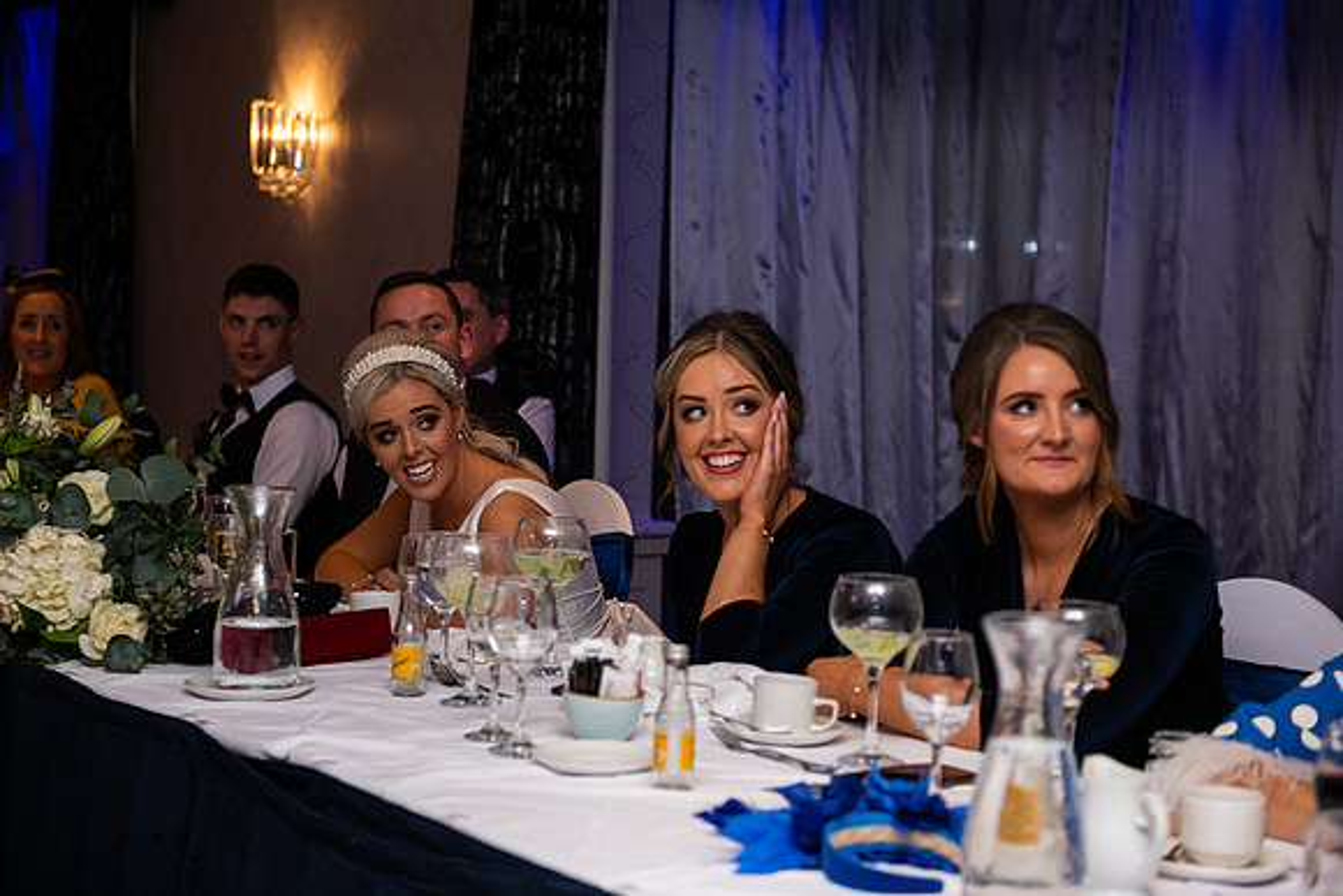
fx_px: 2612
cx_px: 672
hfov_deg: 28.8
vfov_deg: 19.5
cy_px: 448
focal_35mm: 70
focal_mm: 70
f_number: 3.5
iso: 640
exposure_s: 1/160
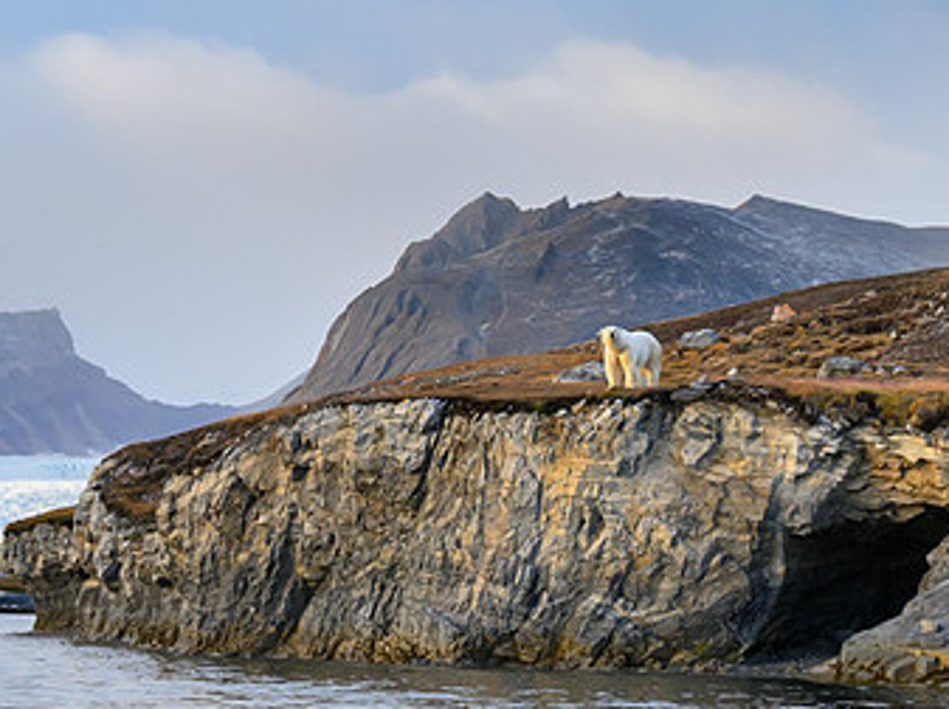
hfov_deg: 15.0
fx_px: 3588
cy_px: 336
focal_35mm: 131
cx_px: 266
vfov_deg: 11.3
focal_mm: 70
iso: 1600
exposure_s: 1/2000
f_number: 4
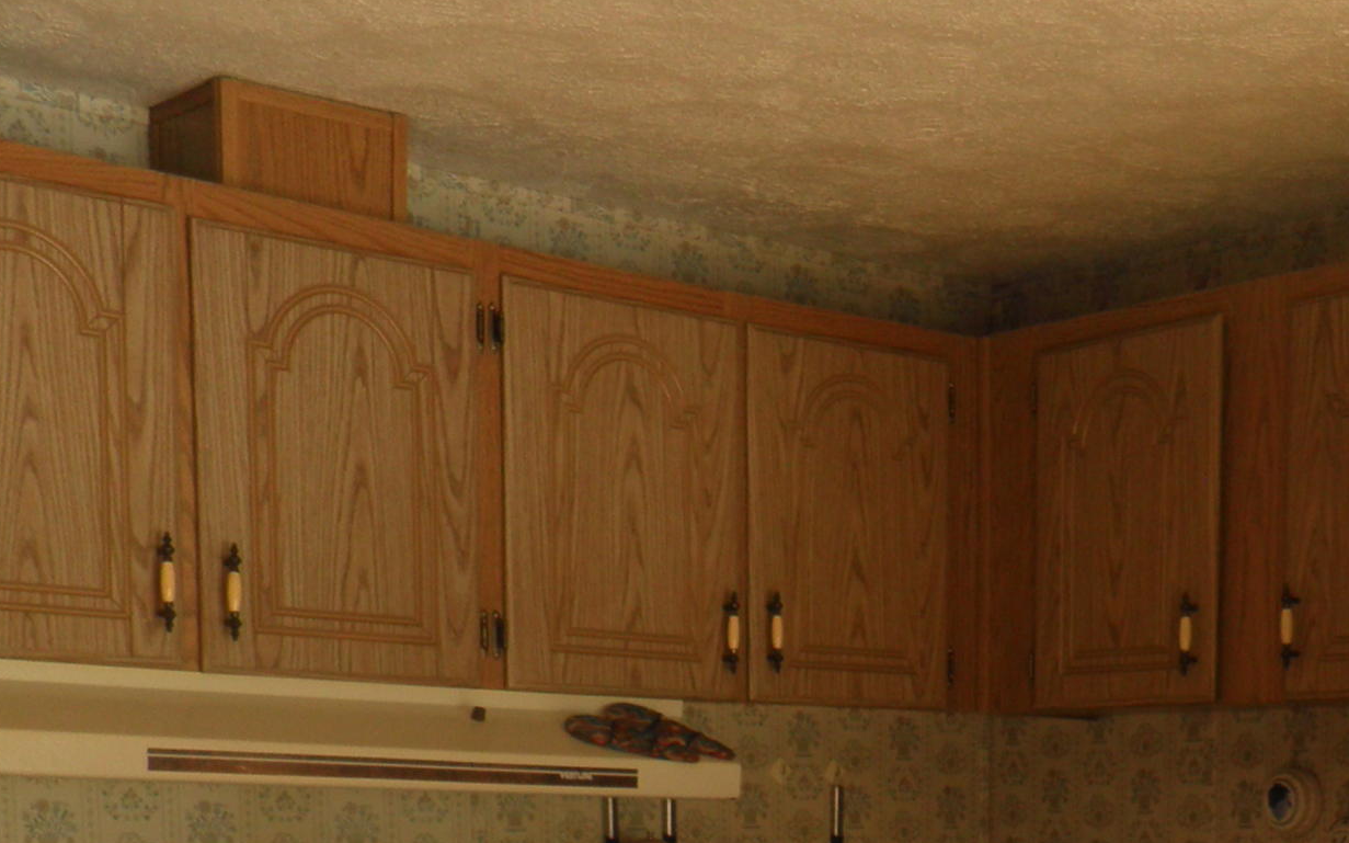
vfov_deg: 19.2
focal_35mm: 62
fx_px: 2279
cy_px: 1124
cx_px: 1014
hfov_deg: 32.3
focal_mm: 4.3
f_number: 3.3
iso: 64
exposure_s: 1/40
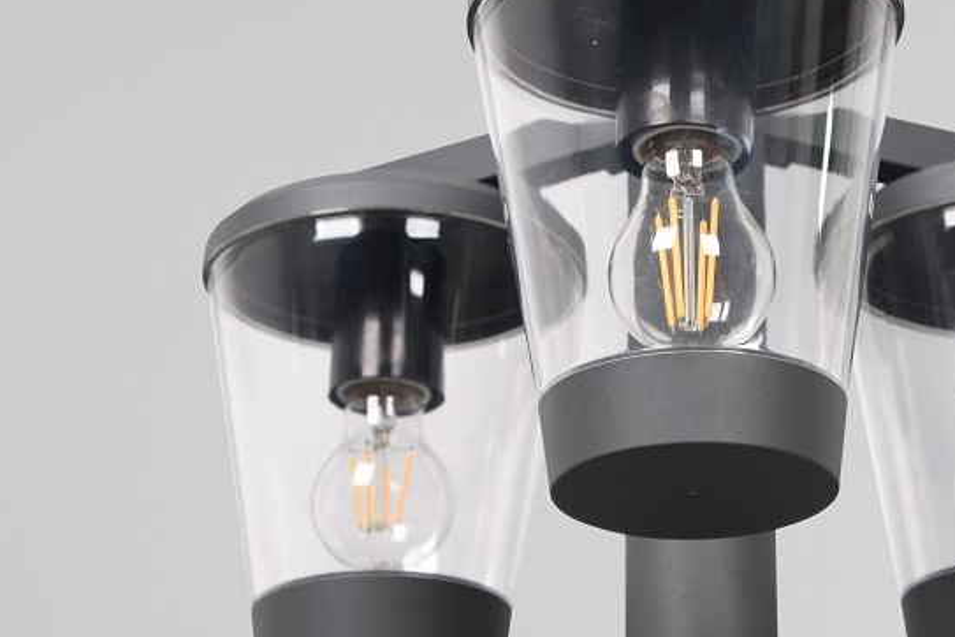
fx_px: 3236
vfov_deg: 11.2
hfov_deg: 16.7
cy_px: 278
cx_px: 718
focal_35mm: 122
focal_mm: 55
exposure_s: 1/6
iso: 100
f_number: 7.1
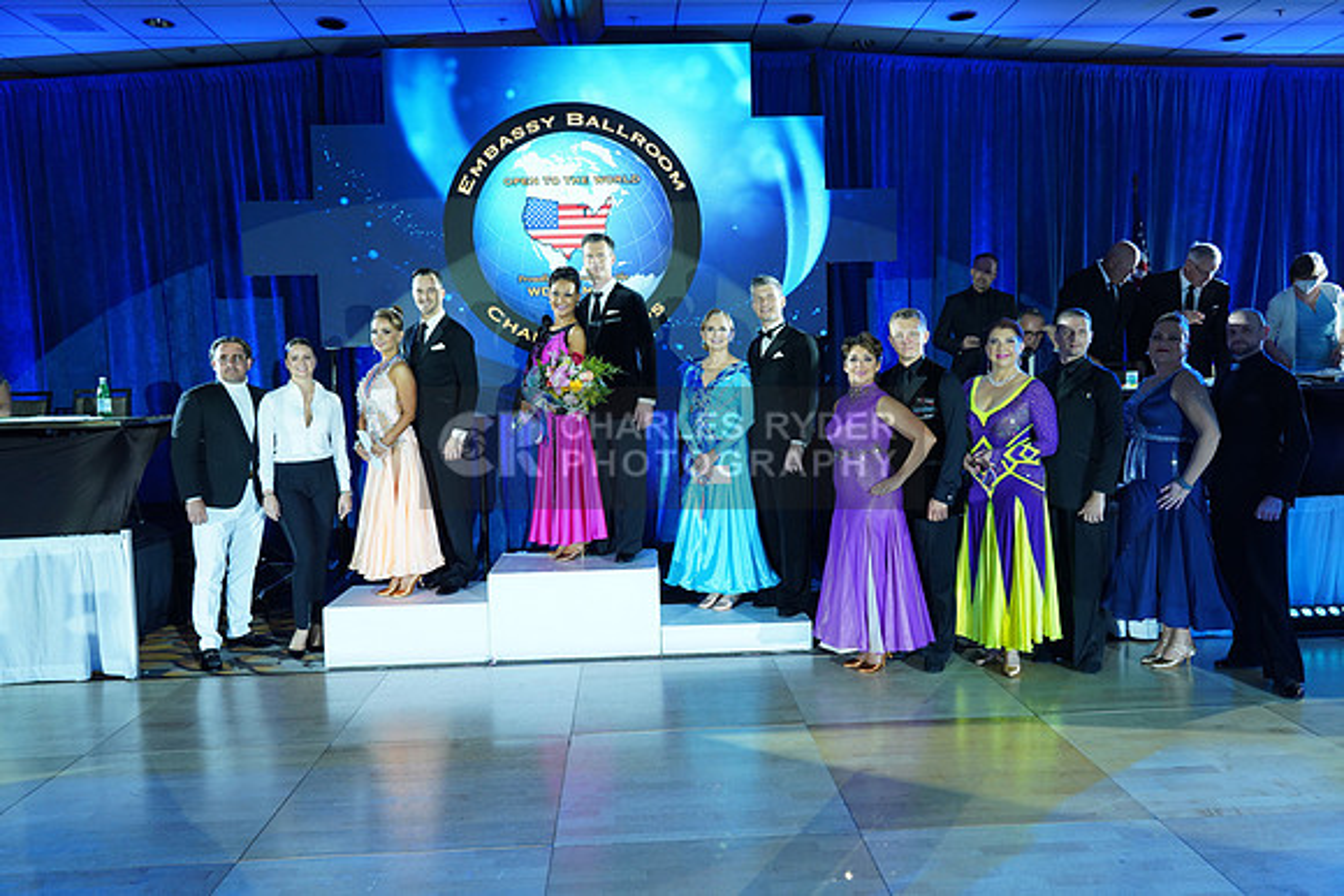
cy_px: 448
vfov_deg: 49.6
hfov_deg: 69.4
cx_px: 672
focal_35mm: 26
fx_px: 971
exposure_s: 1/160
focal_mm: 26
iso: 1000
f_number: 4.5
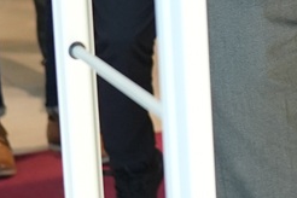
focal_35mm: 249
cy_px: -186
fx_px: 2054
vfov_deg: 5.4
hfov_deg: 8.0
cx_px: 514
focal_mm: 35
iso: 2000
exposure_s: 1/250
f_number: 2.2
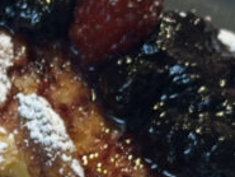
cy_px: 288
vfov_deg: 5.5
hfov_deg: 7.3
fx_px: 1800
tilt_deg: -45.4
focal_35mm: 265
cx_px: -136
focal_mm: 6.86
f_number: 1.78
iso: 100
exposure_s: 1/121
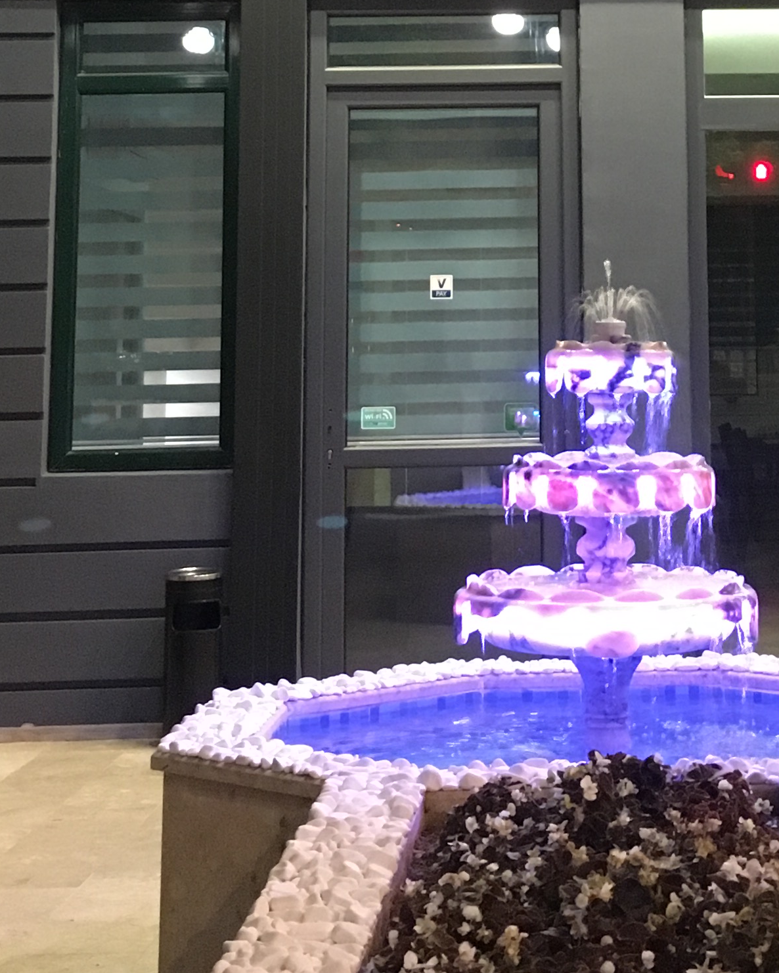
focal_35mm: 77
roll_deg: +0.0
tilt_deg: +9.0
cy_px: -29
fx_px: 2219
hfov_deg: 19.8
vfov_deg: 23.6
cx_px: 590
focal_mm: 4.15
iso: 500
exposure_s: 1/17
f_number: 2.2
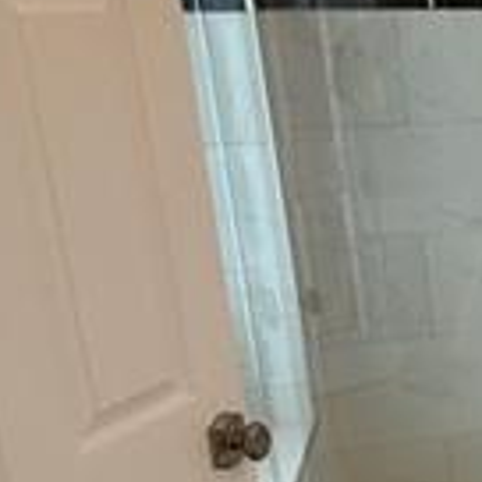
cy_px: 284
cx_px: 925
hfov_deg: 18.1
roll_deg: -0.1
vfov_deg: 24.6
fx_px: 1103
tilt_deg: -11.9
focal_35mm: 70
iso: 160
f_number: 2.2
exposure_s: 1/120
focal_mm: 2.22
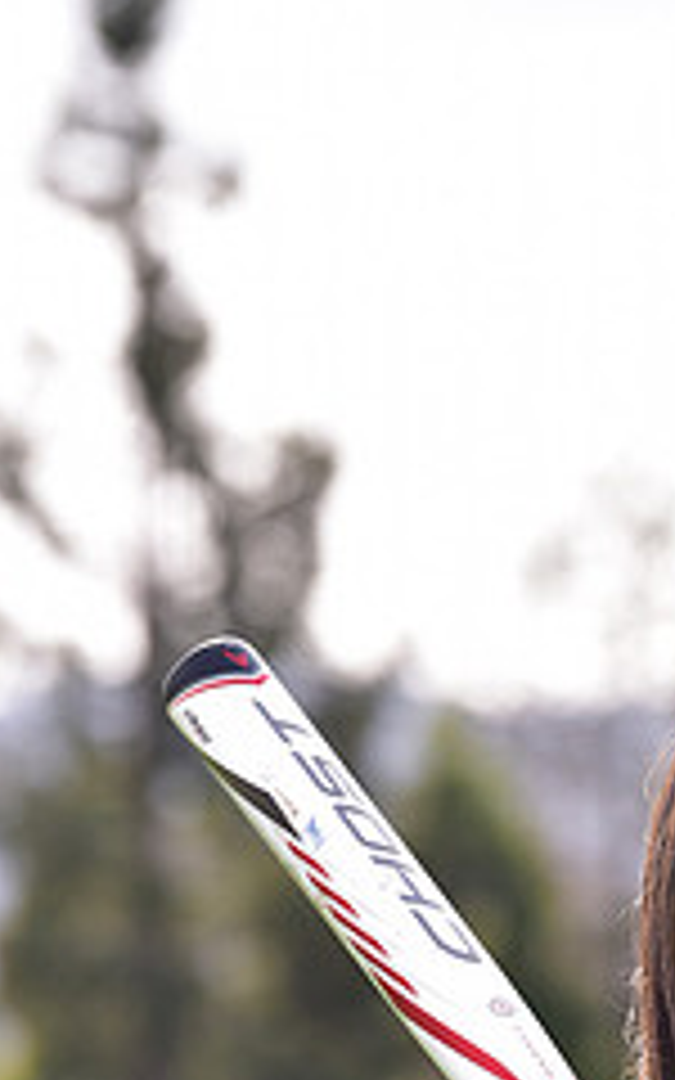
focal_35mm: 406
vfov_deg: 5.2
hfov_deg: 3.2
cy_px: 1228
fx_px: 11950
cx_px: 785
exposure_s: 1/250
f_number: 5
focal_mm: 165
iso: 100
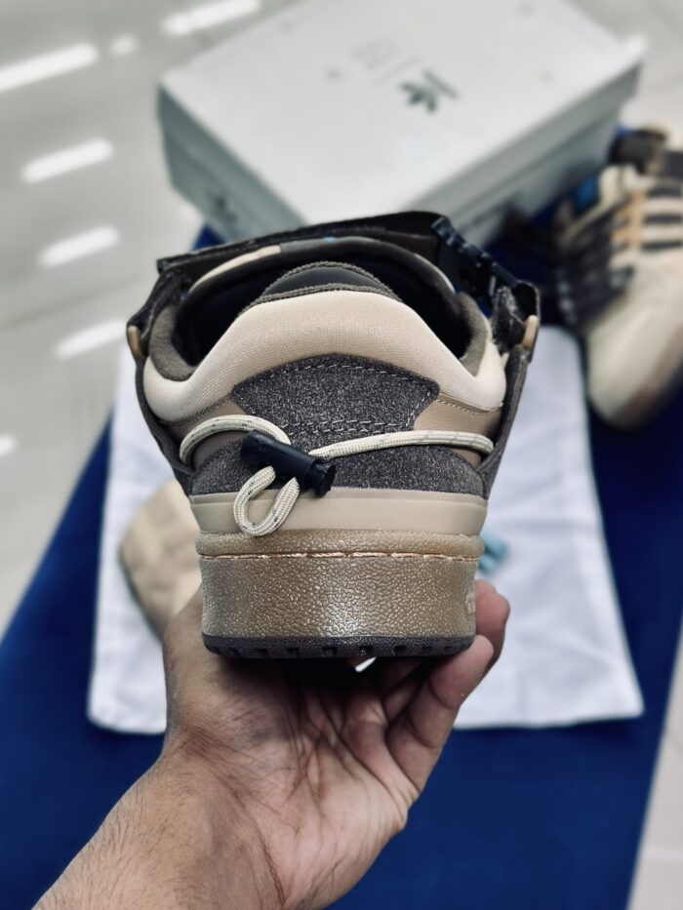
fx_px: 1262
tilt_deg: -55.5
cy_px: 455
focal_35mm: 48
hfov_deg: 30.3
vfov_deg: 39.7
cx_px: 342
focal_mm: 6.86
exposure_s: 1/100
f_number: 1.78
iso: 64
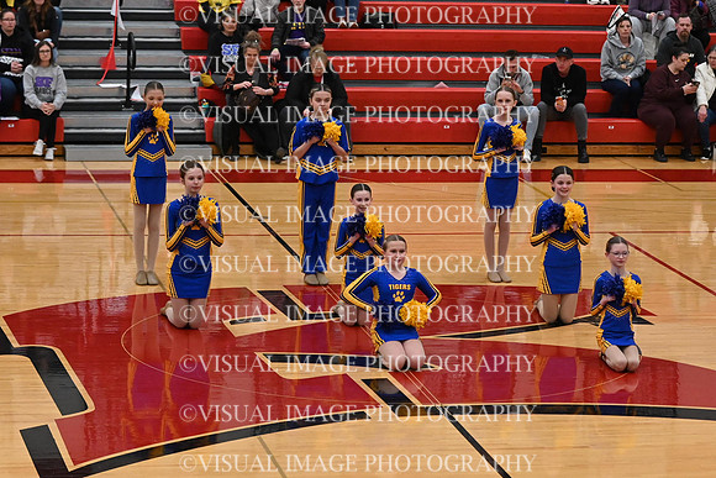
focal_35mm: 127
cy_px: 239
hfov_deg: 16.1
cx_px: 358
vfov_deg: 10.8
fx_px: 2526
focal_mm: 85
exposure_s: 1/400
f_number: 4
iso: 6400
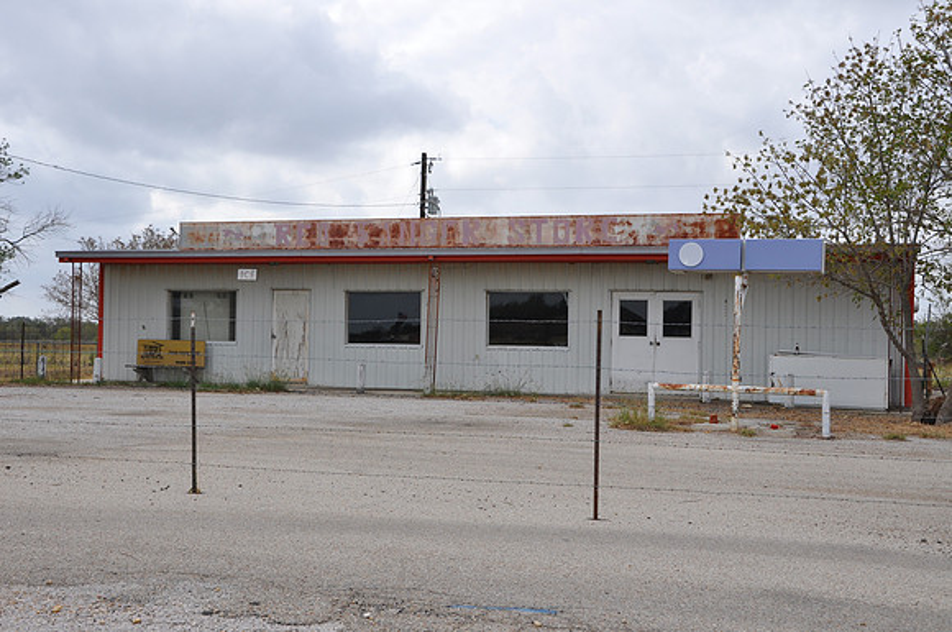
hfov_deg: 43.7
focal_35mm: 45
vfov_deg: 29.8
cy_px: 316
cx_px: 476
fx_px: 1188
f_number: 10
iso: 200
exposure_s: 1/400
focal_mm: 30
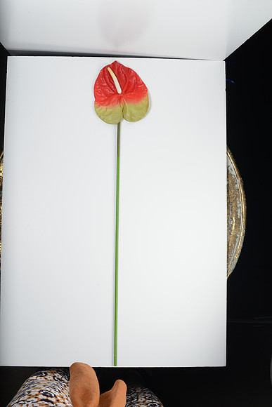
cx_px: 136
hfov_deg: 27.0
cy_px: 204
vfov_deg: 39.6
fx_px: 566
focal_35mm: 50
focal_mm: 50
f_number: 13
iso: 200
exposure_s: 1/250
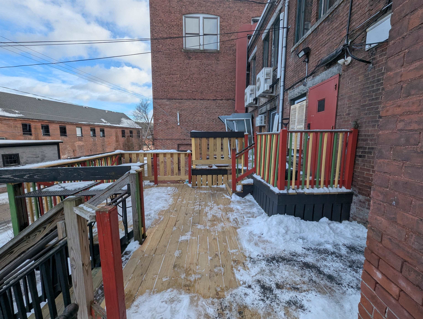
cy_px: 160
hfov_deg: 106.1
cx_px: 212
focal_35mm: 13
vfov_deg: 90.1
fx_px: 159
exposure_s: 1/756
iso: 47
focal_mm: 1.95
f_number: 2.2
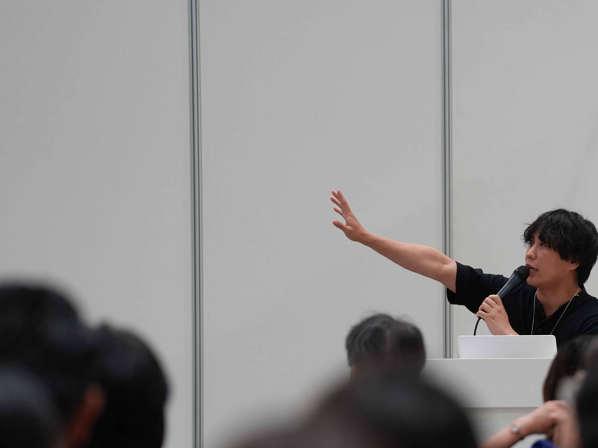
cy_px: 311
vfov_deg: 4.3
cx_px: 521
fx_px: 5977
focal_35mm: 346
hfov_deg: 5.7
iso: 2000
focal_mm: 200
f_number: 4
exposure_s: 1/250
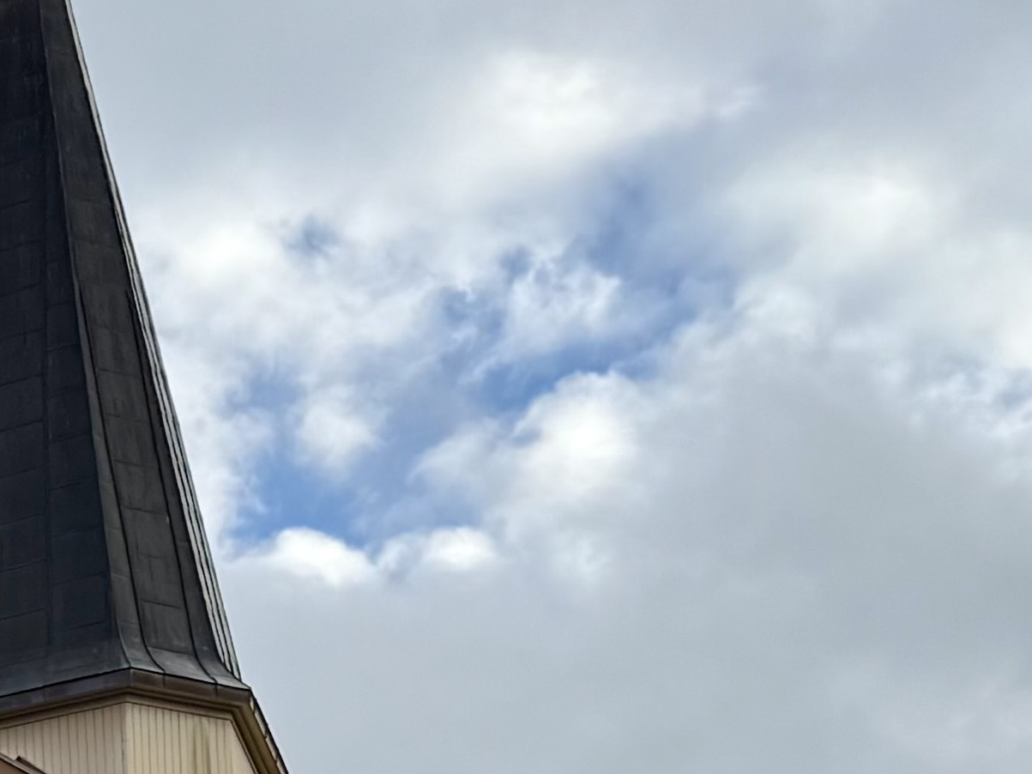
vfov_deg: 11.7
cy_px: 1524
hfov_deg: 15.5
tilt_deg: +12.7
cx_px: -635
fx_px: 3398
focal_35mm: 114
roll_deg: +0.0
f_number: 1.78
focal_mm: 6.76
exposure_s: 1/3021
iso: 80
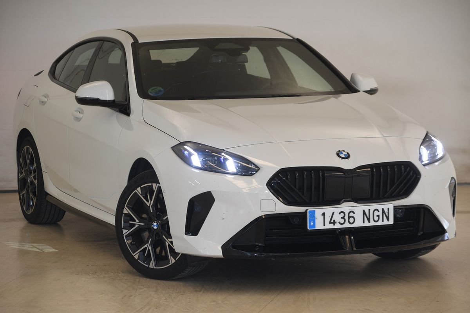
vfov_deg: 10.8
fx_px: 1658
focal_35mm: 127
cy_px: 156
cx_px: 235
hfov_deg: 16.1
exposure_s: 1/10
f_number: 4.2
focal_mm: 85
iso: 100
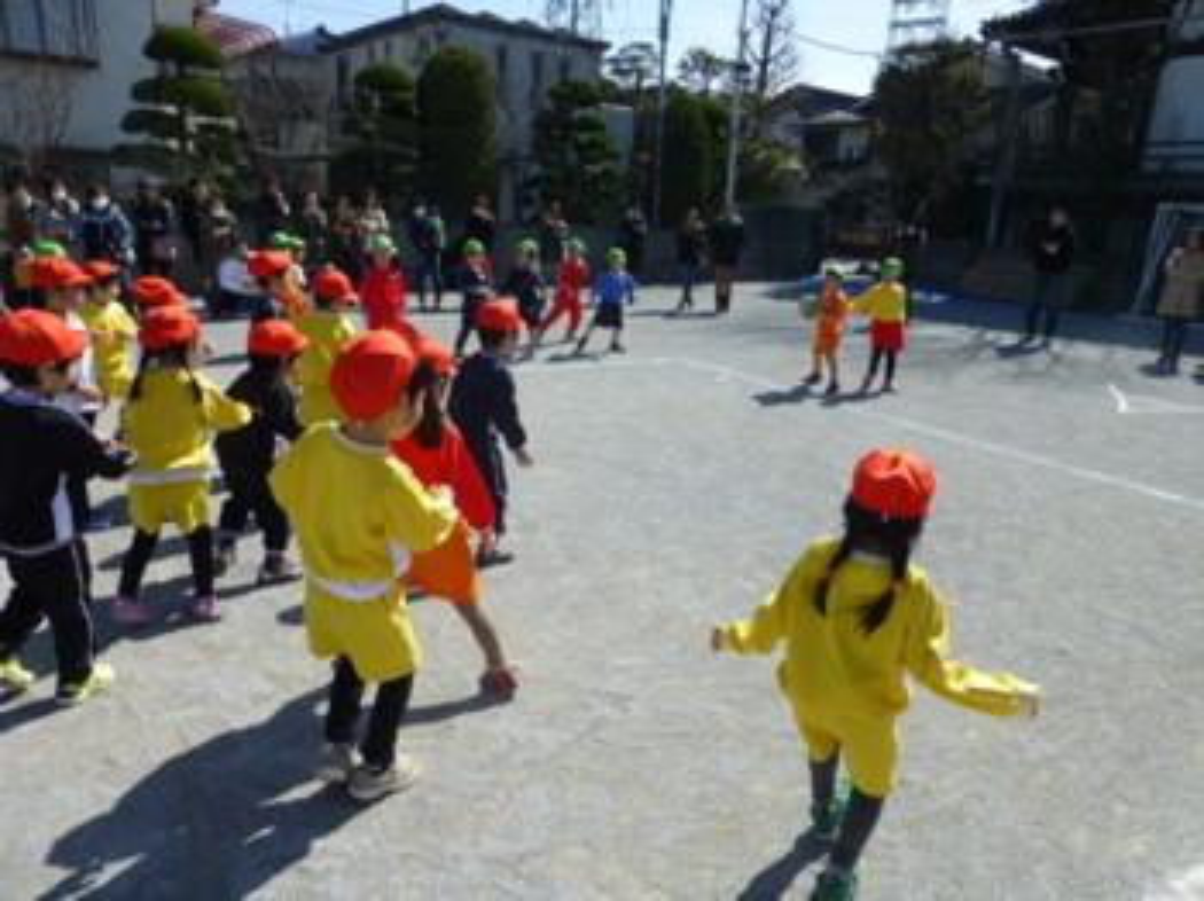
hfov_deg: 71.6
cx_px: 602
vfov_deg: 56.8
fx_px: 834
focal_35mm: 24
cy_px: 450
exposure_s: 1/800
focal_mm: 4.3
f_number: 4
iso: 100
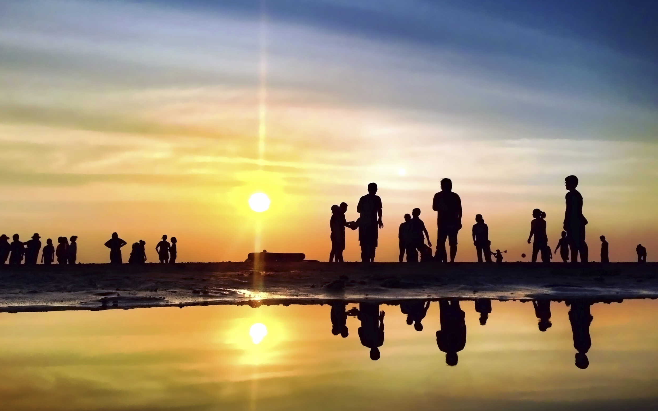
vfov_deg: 35.3
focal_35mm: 36
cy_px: 182
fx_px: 646
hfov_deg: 54.0
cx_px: 320
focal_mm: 4.12
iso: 50
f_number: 2.4
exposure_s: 1/3012
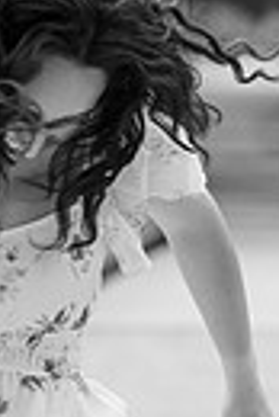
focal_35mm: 380
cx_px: 382
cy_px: 319
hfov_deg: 3.6
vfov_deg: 5.4
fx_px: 4405
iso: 250
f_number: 3.5
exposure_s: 1/250
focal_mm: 85
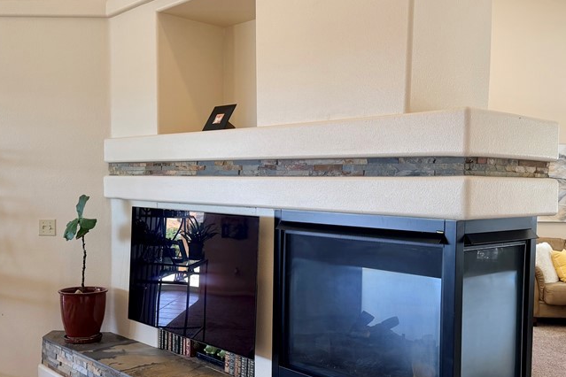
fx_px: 629
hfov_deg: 48.5
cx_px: 285
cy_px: 219
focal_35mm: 40
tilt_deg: -3.4
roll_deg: -0.9
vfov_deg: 33.3
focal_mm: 6.76
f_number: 1.78
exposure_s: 1/120
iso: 160
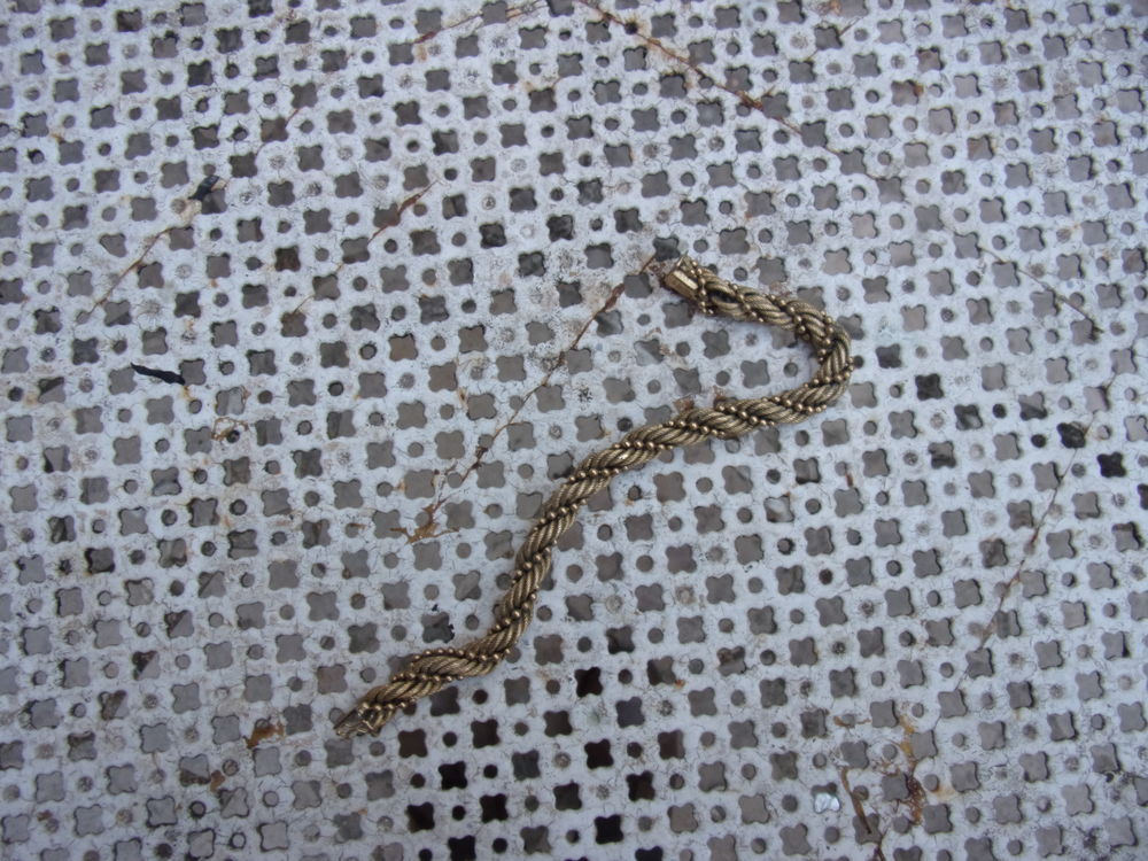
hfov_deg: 71.6
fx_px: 796
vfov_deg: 56.8
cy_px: 430
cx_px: 574
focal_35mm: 24
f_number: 3.3
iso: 80
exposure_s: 1/50
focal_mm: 4.3
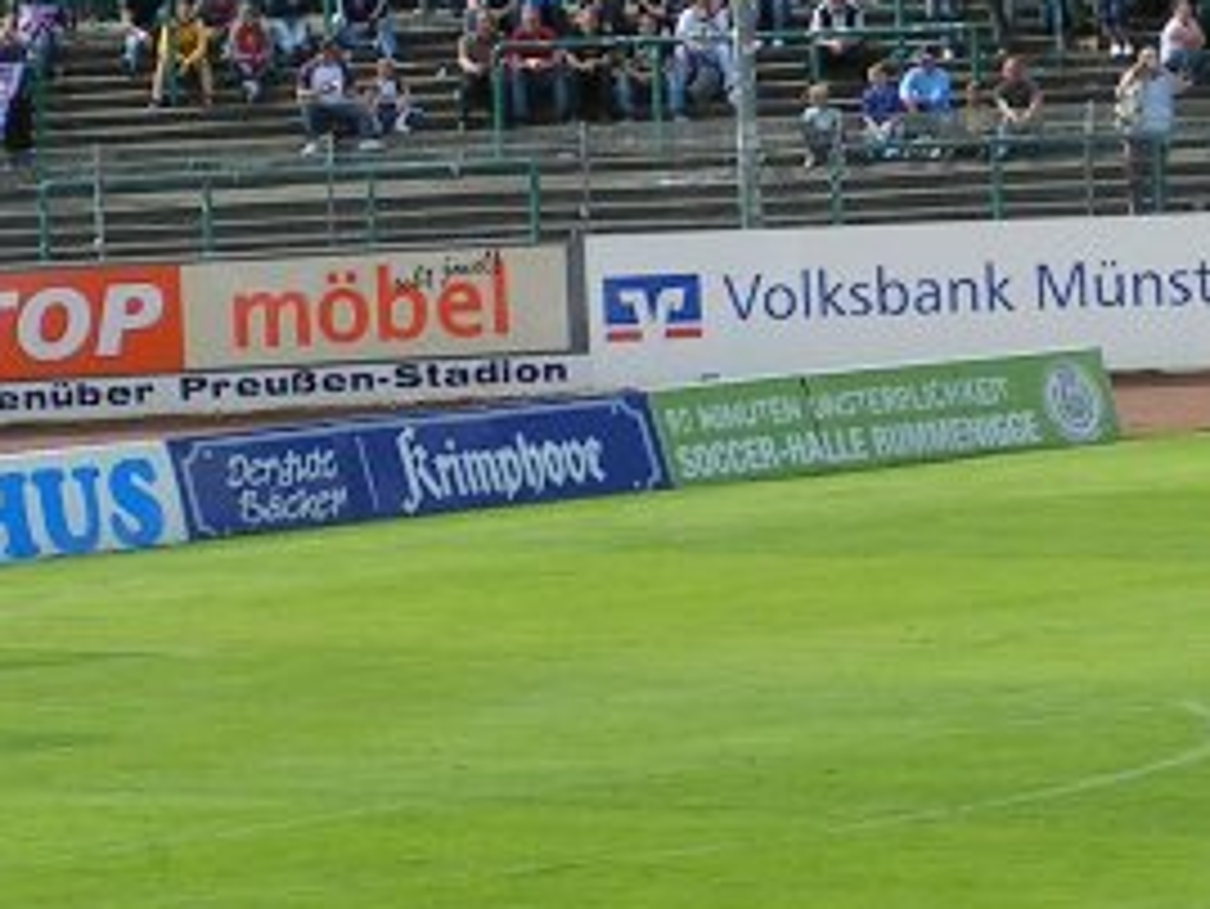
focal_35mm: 372
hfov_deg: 5.3
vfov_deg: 4.0
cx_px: 828
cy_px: -328
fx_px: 13009
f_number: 5.6
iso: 50
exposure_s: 1/250
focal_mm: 19.1
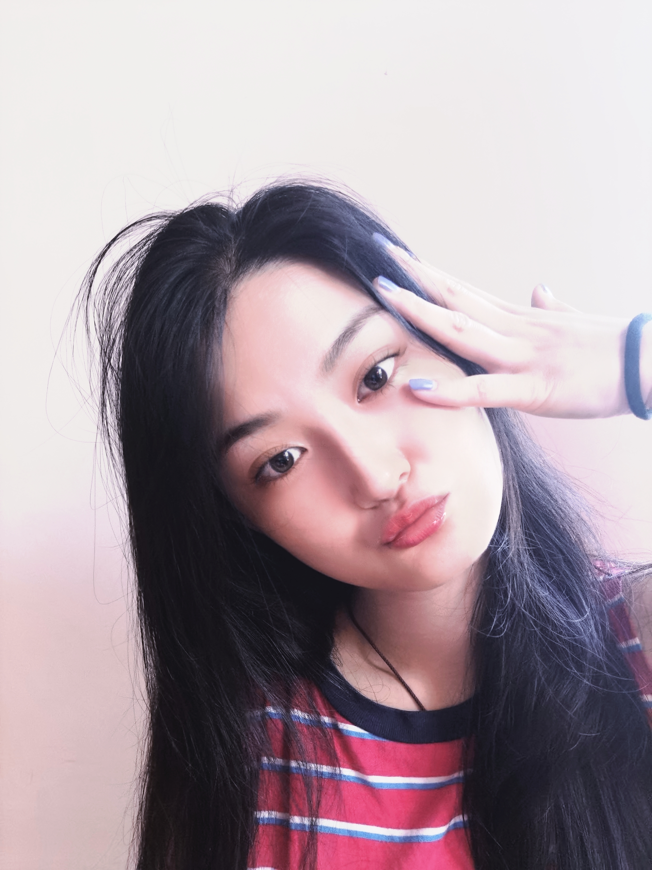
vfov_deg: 67.3
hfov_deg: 53.1
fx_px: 653
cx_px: 326
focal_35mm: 26
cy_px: 435
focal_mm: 3.85
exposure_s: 1/60.2
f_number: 2
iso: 327
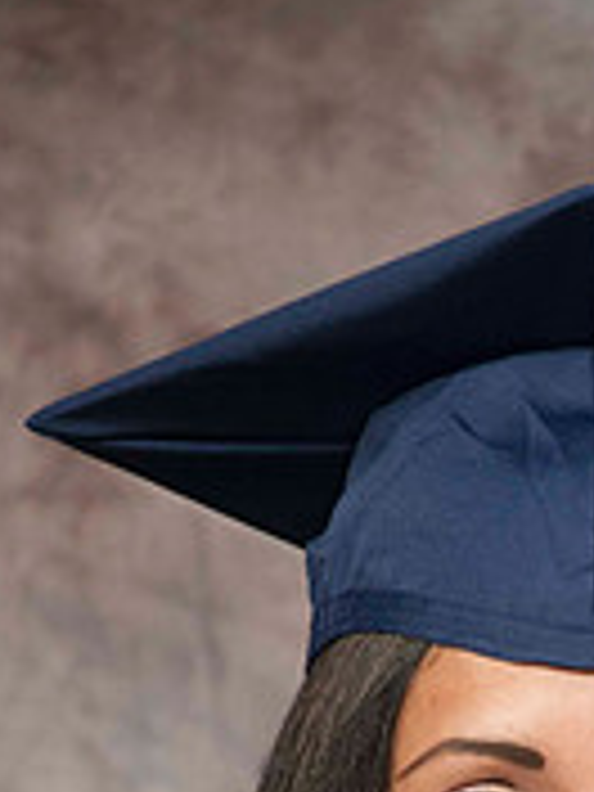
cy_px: 914
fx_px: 8854
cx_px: 574
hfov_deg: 3.8
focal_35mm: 387
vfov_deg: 5.1
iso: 200
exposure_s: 1/125
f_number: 5.6
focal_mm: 105
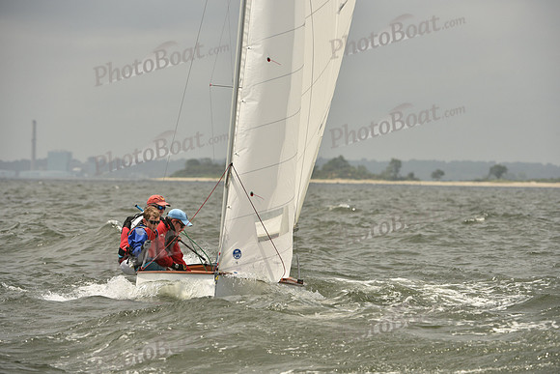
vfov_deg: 5.1
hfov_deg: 7.6
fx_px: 4201
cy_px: 187
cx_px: 280
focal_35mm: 270
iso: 320
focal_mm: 270
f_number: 8
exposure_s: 1/1600
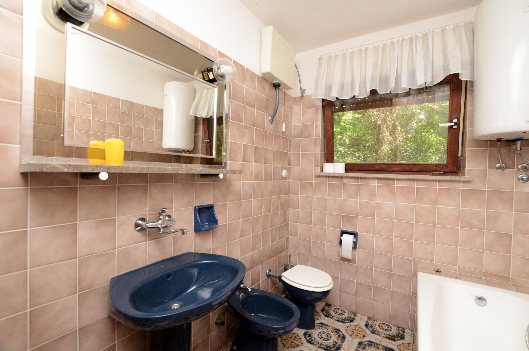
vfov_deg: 77.1
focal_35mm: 15
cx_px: 264
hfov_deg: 100.5
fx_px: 220
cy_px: 176
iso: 1600
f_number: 6.3
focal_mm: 10
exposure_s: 1/200
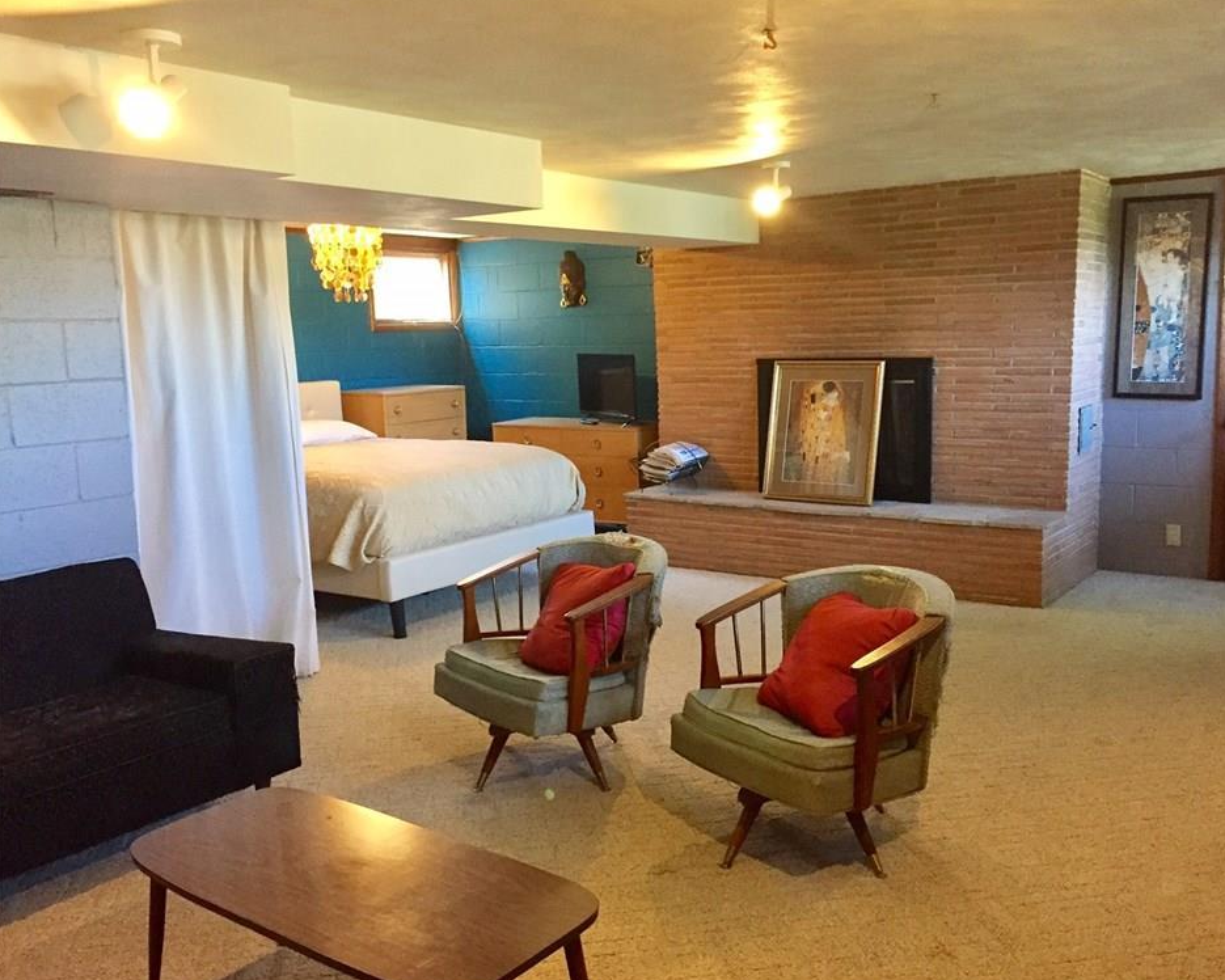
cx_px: 664
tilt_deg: -8.9
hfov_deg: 57.1
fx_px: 1124
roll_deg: +0.8
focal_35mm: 31
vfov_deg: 47.1
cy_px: 494
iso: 250
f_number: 2.2
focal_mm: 4.15
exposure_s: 1/30
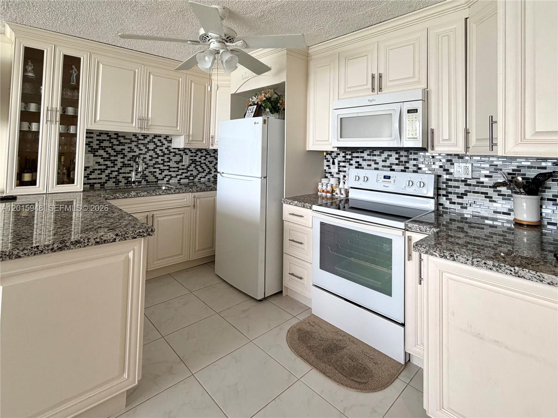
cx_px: 279
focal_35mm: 14
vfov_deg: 85.7
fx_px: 226
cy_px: 209
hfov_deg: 102.1
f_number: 2.2
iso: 100
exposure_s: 1/120
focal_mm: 2.22
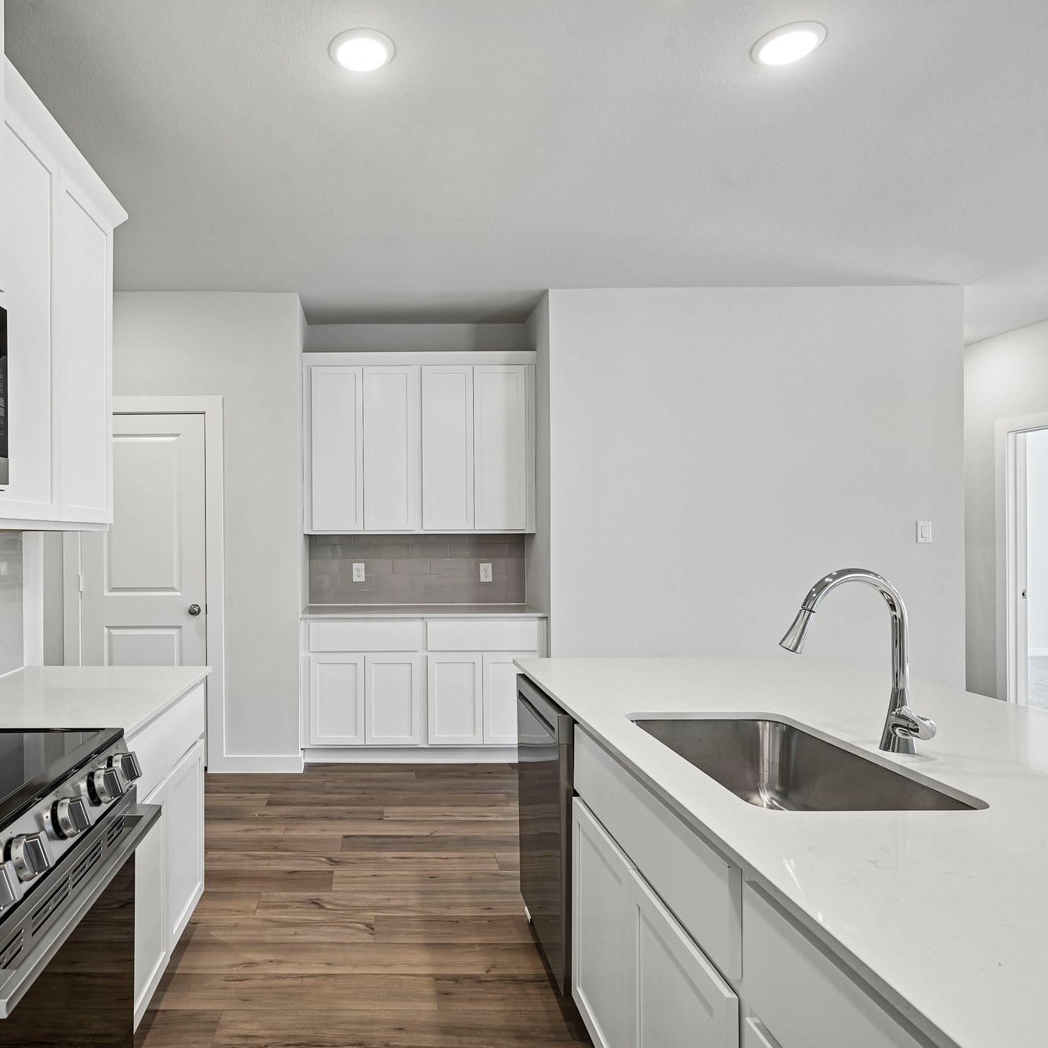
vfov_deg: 69.6
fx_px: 754
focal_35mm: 22
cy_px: 531
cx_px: 365
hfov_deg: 68.0
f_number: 8
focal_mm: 17
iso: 400
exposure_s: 1/20
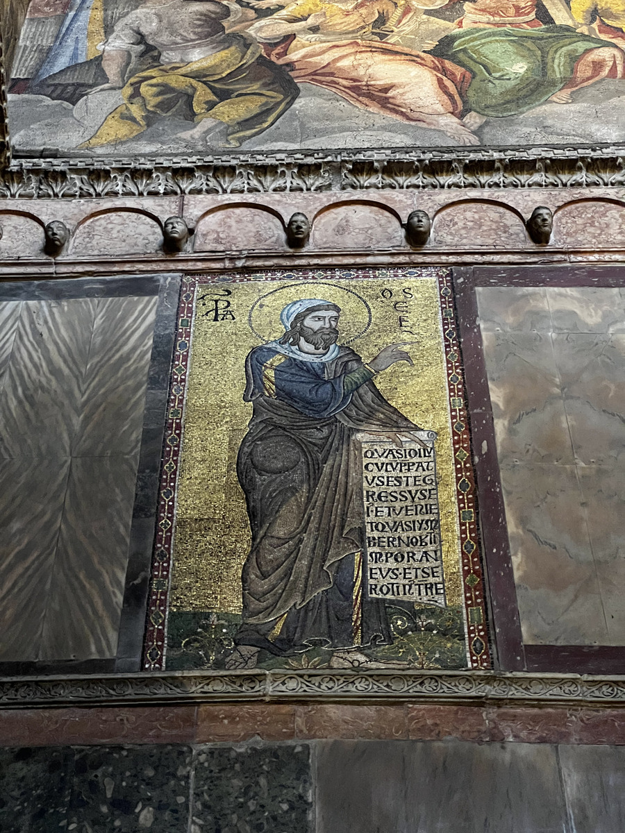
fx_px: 1854
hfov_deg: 19.1
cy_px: 416
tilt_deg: +52.6
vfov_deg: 25.3
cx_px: 312
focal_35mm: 77
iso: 1250
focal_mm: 9
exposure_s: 1/25
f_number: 2.8
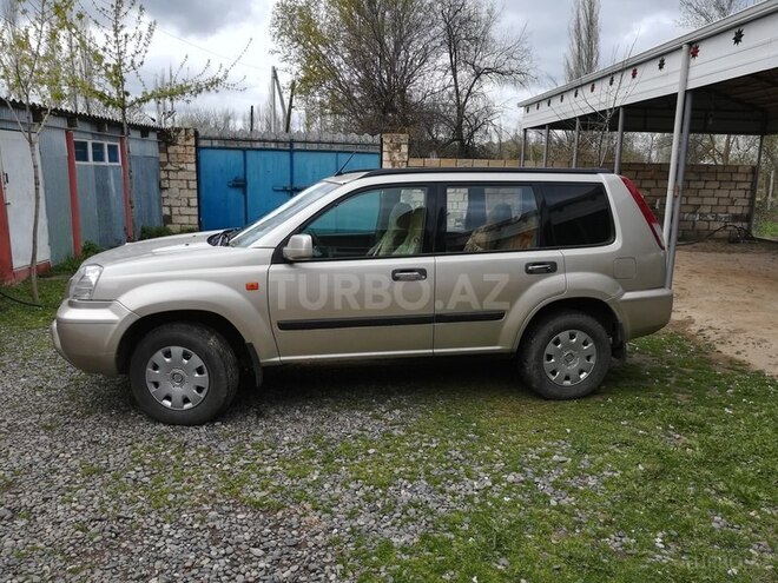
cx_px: 389
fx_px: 584
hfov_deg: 67.3
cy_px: 292
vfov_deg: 53.1
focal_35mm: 26
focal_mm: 3.83
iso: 50
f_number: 2.2
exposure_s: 1/368
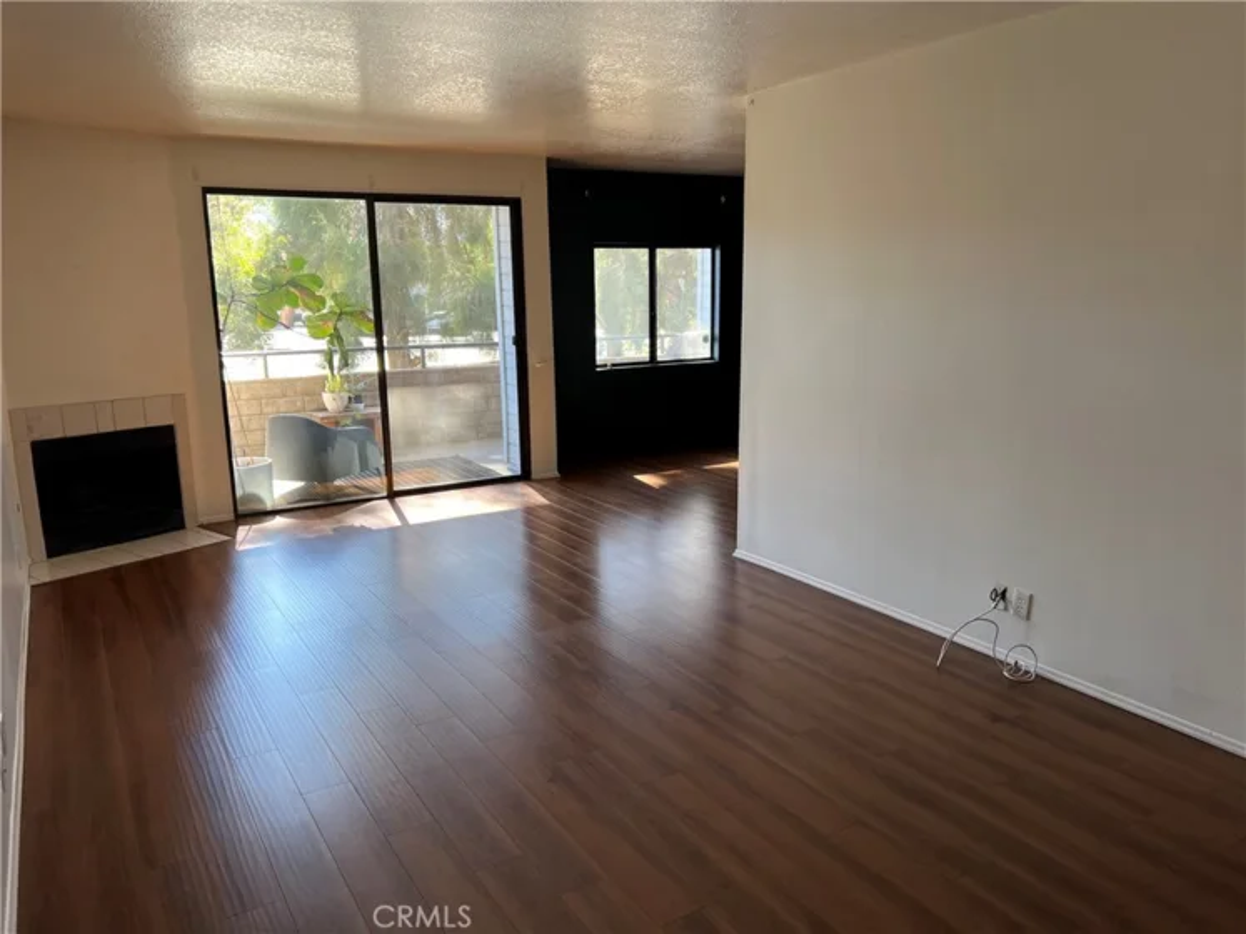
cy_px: 467
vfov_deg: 53.1
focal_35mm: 26
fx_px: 936
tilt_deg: -11.9
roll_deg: +0.5
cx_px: 623
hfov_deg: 67.3
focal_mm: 5.7
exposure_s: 1/121
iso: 100
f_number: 1.5
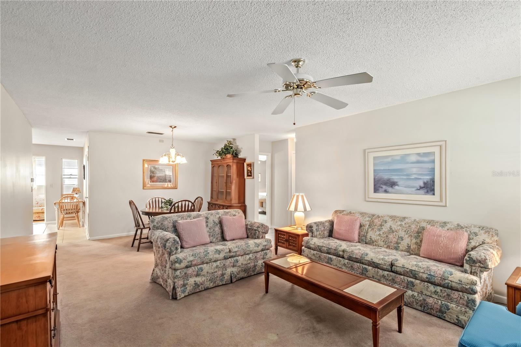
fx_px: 217
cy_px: 174
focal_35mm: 15
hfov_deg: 100.4
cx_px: 260
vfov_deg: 77.3
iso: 250
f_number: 9
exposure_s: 1/1.25
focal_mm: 10
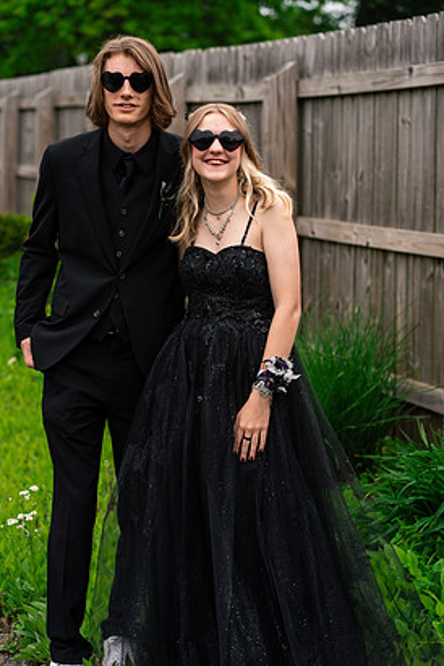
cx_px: 203
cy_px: 337
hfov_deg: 14.7
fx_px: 1720
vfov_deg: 21.9
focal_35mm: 93
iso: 400
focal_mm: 85
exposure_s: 1/1000
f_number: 3.5
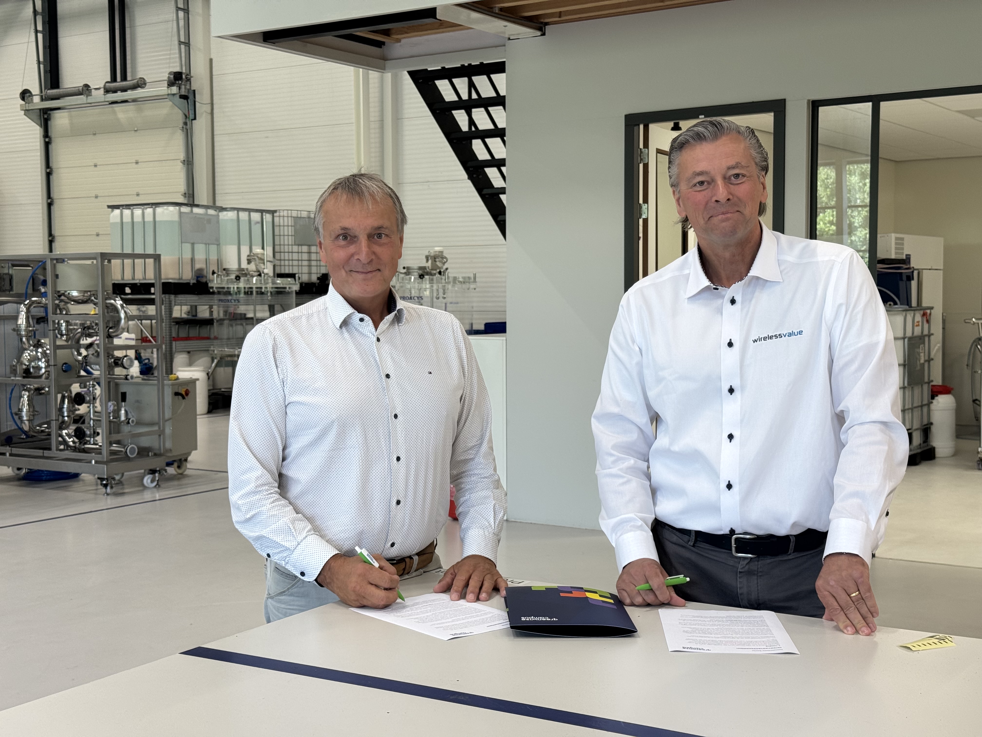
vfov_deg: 30.3
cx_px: 491
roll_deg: +0.4
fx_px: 1362
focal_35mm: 48
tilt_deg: -1.7
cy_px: 368
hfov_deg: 39.7
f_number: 1.78
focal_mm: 6.76
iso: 64
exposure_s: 1/100
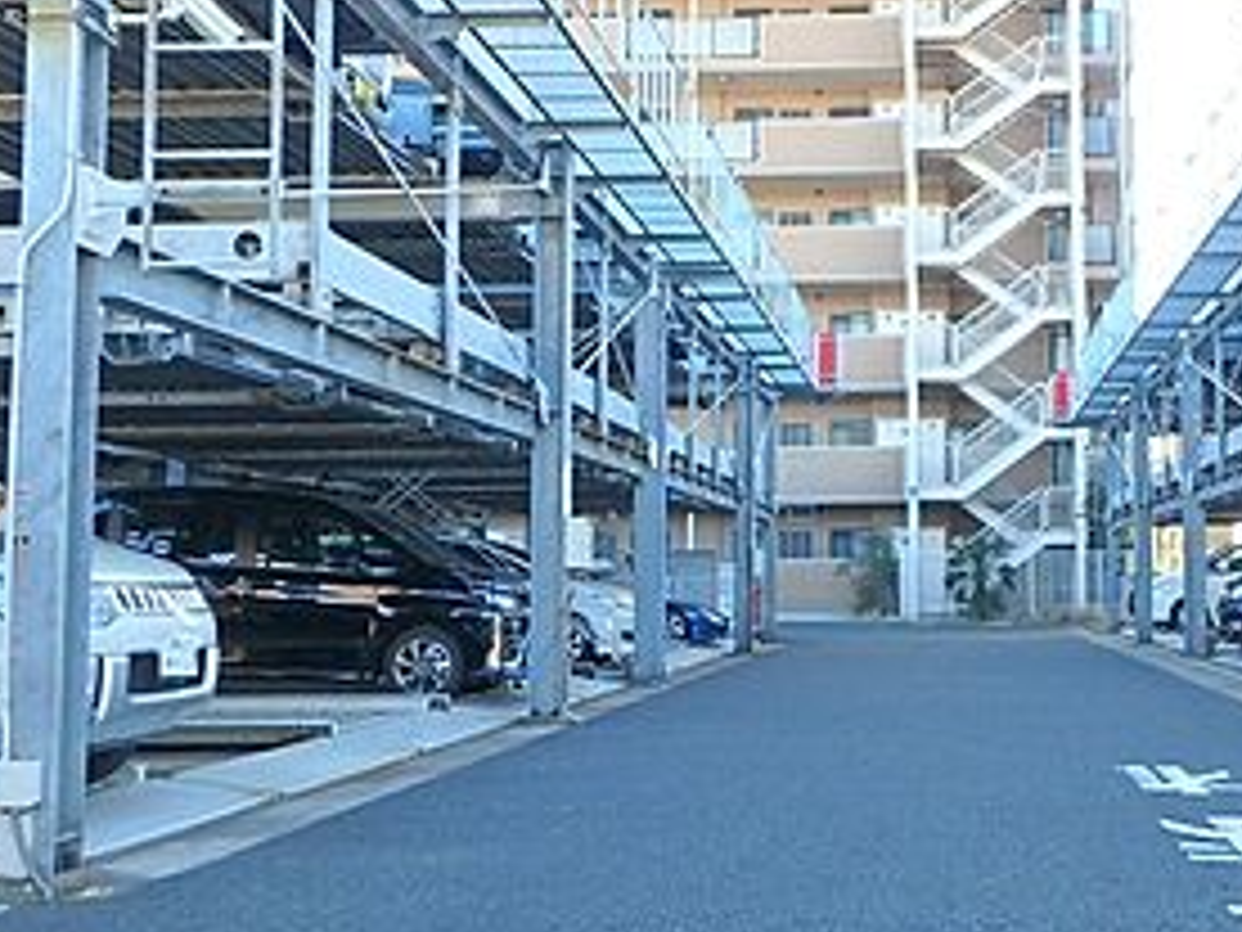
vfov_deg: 30.9
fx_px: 1686
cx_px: 904
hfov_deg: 39.5
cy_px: 477
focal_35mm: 47
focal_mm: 5.2
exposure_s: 1/60
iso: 125
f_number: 4.6
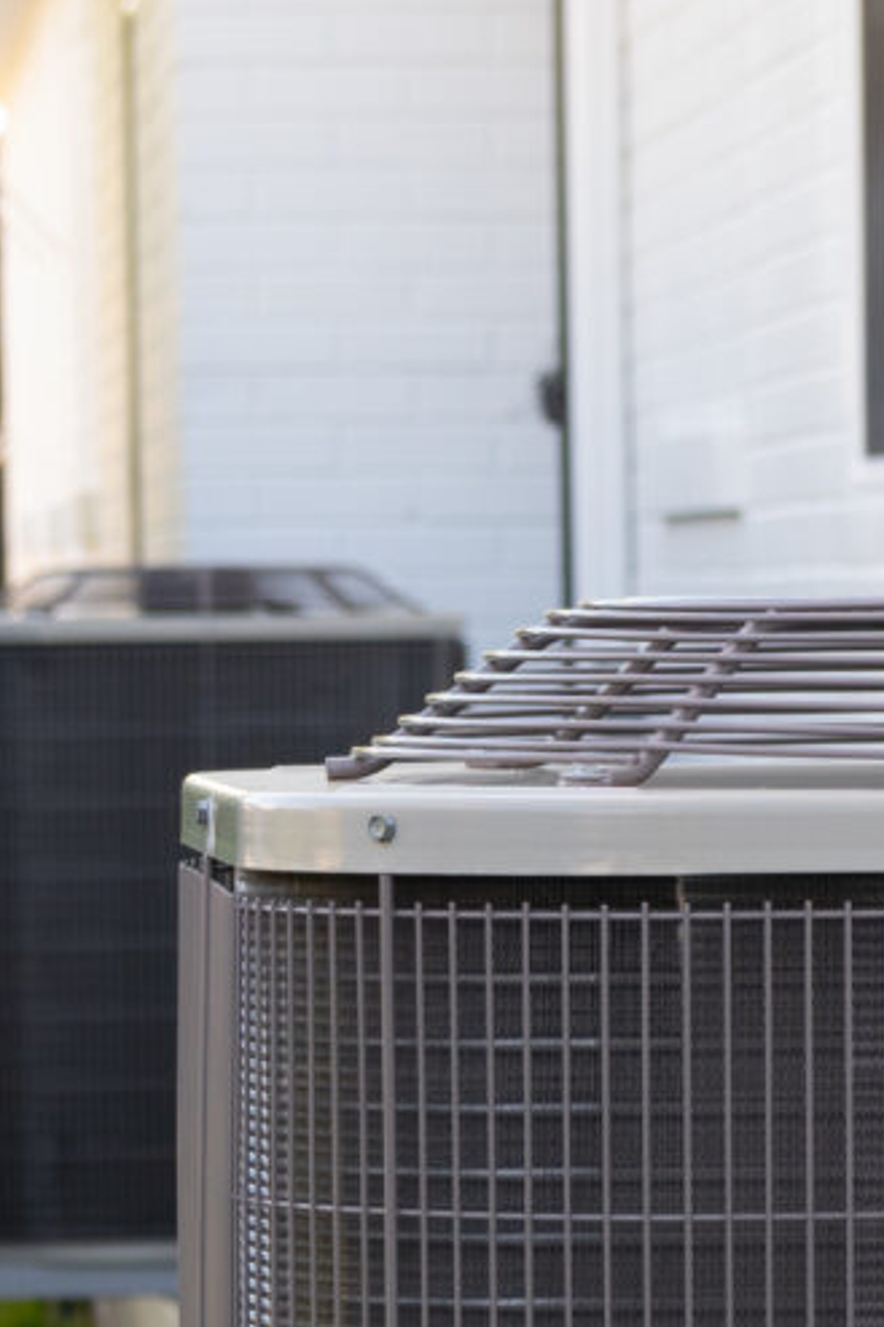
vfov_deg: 7.3
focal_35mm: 280
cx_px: 1088
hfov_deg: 4.9
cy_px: 1735
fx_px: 10320
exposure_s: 1/100
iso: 640
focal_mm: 60
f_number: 7.1
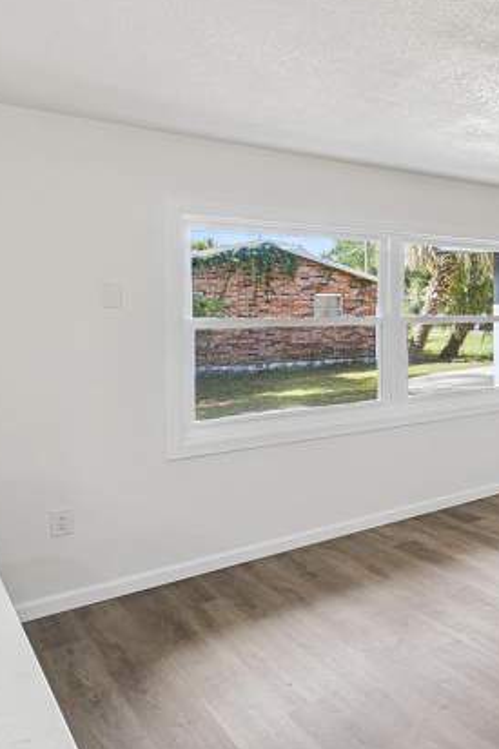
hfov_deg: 33.6
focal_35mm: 31
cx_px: 612
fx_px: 645
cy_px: 311
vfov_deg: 59.9
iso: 400
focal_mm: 16
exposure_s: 1/100
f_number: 9
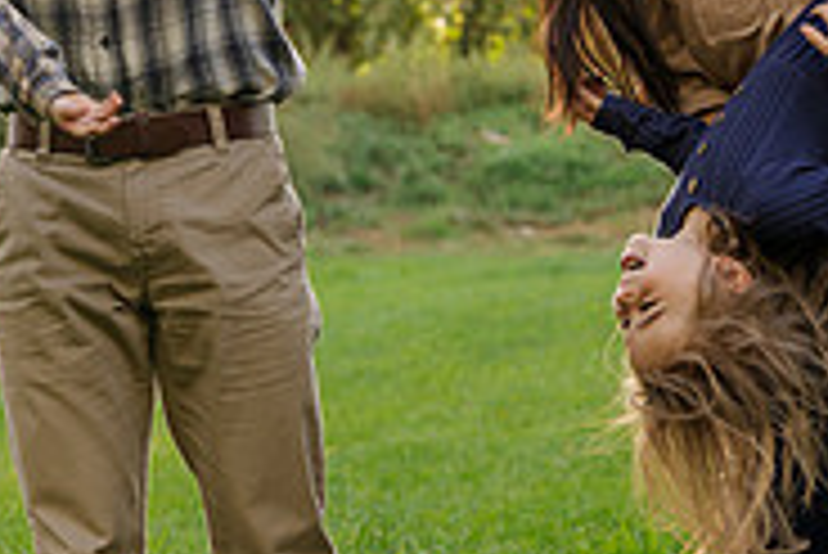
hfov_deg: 8.8
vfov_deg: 5.9
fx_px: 5363
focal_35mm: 233
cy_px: 11
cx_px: -22
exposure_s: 1/200
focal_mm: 74
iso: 640
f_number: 5.6
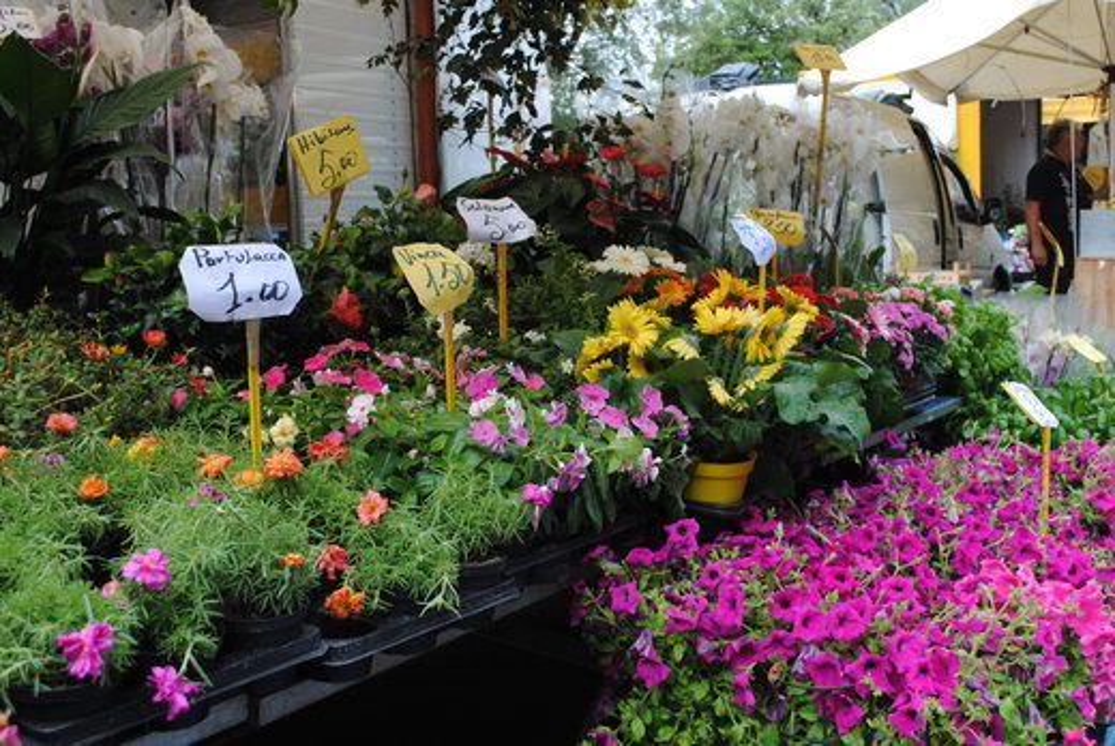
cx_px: 558
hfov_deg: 49.5
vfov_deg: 34.3
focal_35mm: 39
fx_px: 1209
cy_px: 373
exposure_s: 1/125
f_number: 5.6
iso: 140
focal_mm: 26
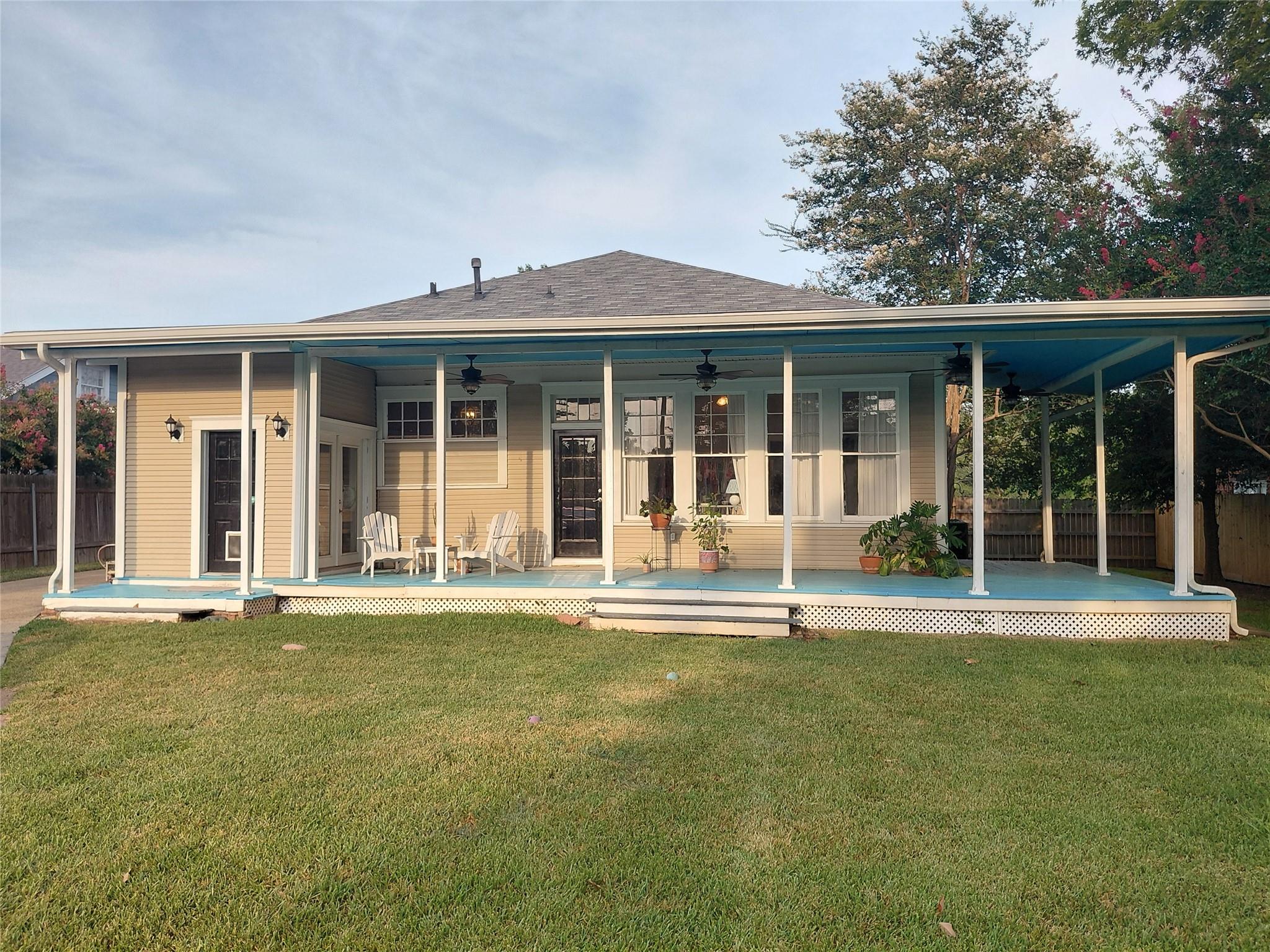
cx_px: 635
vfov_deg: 54.9
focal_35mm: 25
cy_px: 476
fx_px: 917
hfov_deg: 69.4
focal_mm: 4.69
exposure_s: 1/612
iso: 50
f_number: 1.8
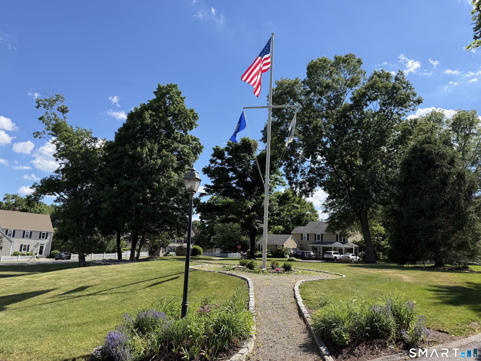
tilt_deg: +12.2
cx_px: 240
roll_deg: -2.5
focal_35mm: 24
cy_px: 180
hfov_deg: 71.6
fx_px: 333
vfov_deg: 56.8
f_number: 1.78
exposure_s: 1/3021
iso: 80
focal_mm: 6.76
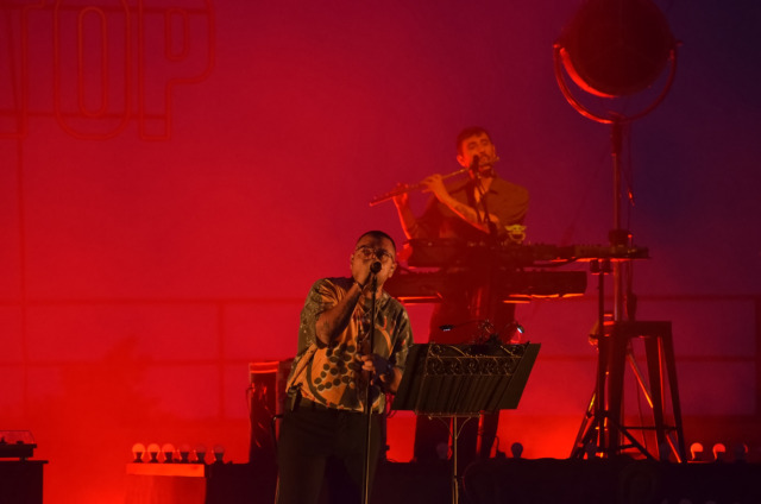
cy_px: 252
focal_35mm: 255
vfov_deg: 5.4
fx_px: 5380
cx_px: 380
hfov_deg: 8.1
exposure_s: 1/320
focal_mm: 170
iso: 3200
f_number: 4.5
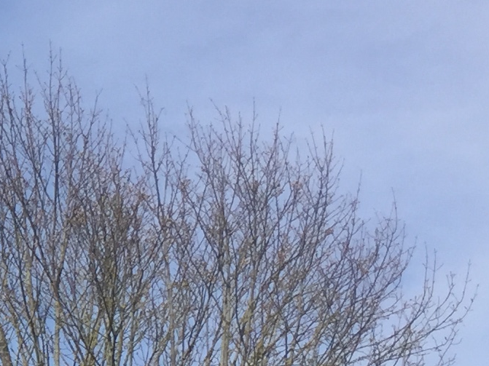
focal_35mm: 141
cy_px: 547
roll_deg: -1.8
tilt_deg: +15.2
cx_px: -499
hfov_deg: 12.3
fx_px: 1991
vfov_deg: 10.2
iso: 32
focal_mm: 4.15
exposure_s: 1/2198
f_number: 2.2
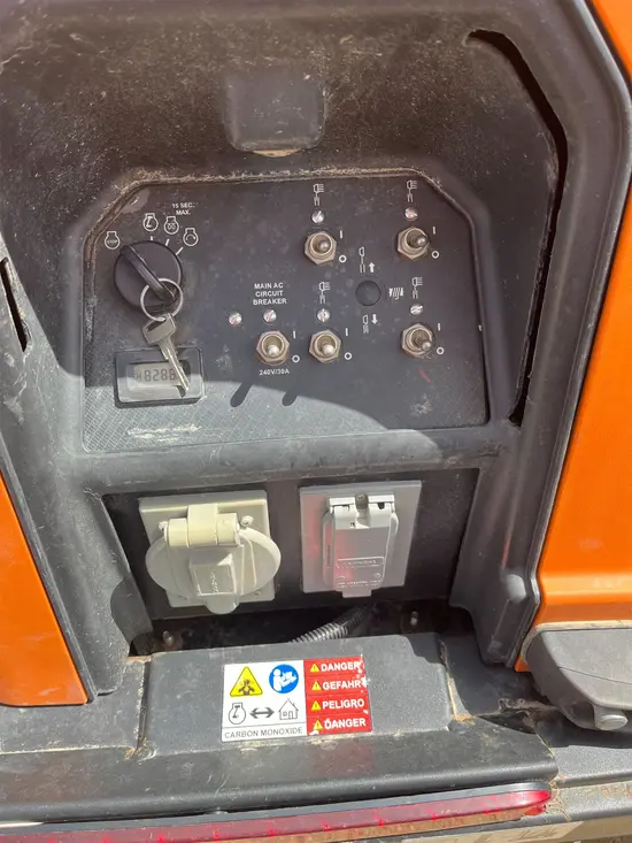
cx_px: 316
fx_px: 633
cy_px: 422
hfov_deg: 53.1
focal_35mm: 26
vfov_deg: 67.3
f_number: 1.6
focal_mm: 5.1
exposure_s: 1/787
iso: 50
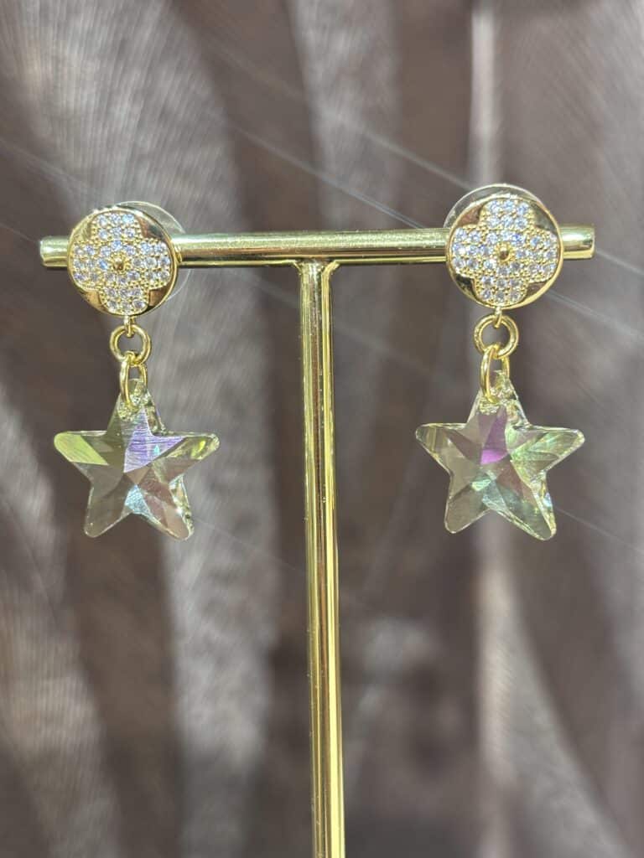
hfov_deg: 28.0
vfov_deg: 36.8
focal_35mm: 52
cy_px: 429
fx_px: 1290
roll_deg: +1.5
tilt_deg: -9.6
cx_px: 322
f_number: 1.6
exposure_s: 1/50
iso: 100
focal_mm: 5.96
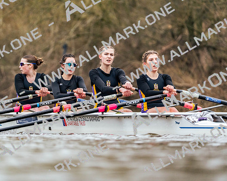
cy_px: 90
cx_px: 91
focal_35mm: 529
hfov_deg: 3.7
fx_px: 3555
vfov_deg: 2.9
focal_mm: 467
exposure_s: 1/2000
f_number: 6.3
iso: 4000
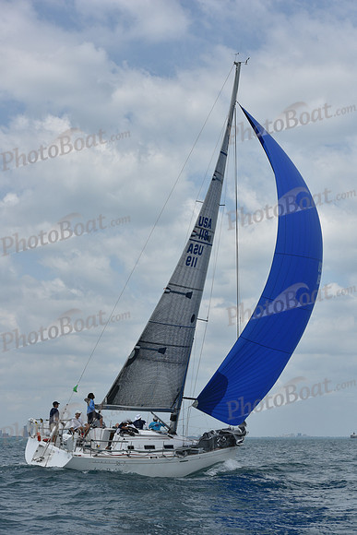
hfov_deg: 19.5
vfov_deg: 28.8
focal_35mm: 70
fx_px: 1041
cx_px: 178
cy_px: 268
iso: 250
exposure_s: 1/1250
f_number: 9
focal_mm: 70
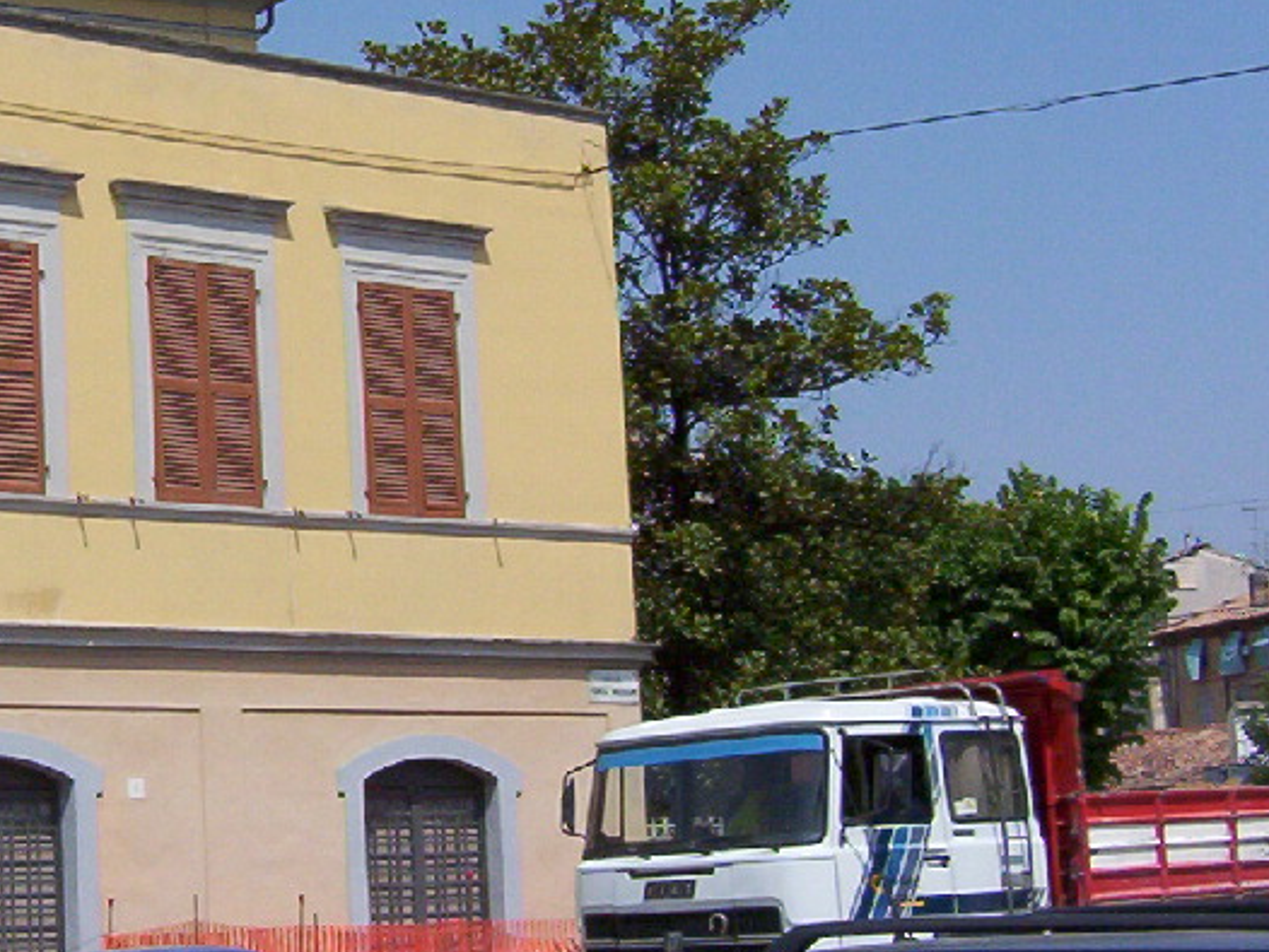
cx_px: 111
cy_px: 405
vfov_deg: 18.2
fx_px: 2971
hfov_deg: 23.4
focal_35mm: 81
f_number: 5.24
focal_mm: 5.54
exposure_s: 1/1605
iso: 100
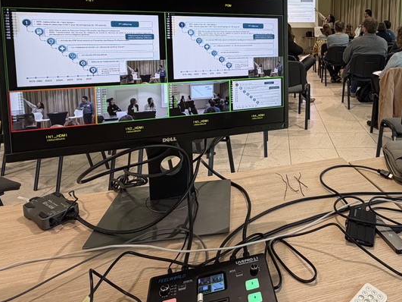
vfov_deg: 48.7
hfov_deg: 62.3
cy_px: 64
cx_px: 292
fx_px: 313
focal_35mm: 27
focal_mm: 2.22
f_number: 2.2
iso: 160
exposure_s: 1/100
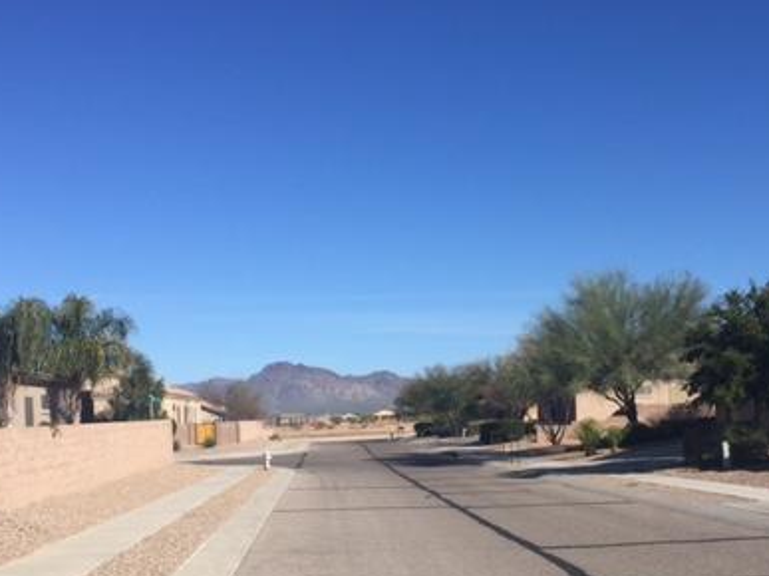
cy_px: 429
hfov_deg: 39.6
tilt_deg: -0.2
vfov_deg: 29.8
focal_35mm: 48
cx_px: 447
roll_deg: +1.5
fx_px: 1066
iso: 32
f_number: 2.2
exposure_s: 1/2825
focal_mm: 4.15
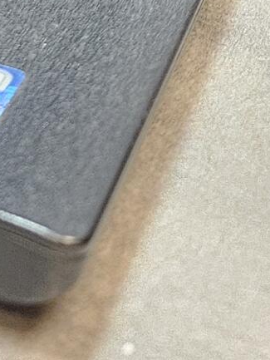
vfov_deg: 11.4
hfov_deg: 9.5
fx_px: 1414
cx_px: -404
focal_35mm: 136
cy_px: -570
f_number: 1.8
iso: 800
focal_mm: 5.4
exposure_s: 1/100
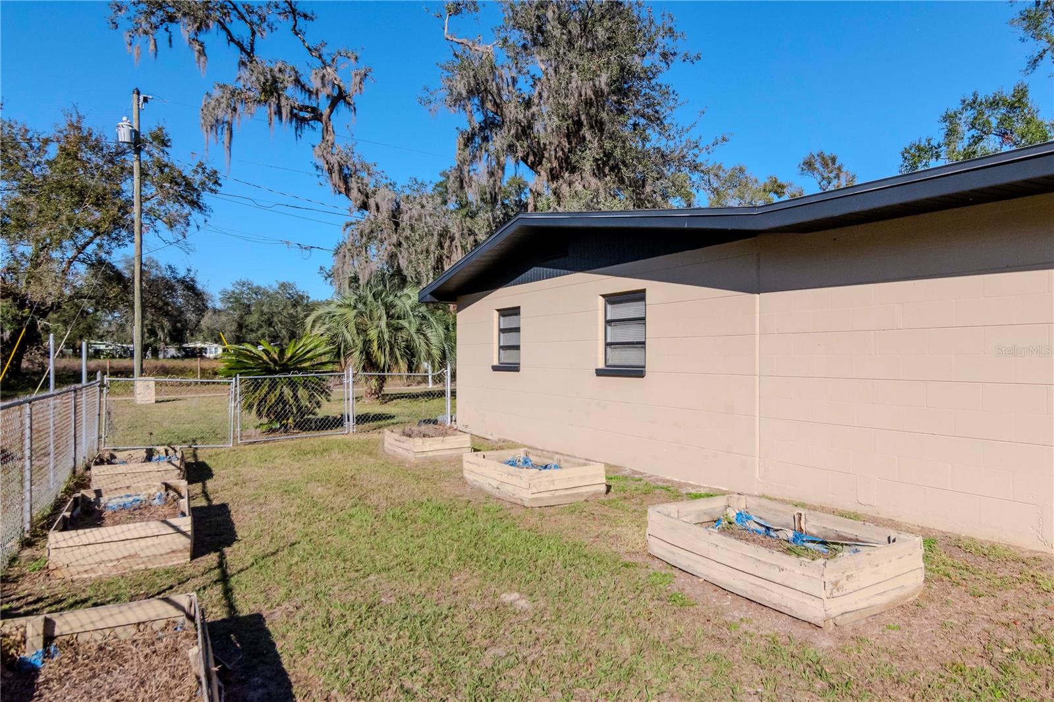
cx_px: 527
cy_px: 351
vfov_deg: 59.5
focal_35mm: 21
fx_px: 615
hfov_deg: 81.2
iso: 1000
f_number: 10
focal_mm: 14
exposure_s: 1/3200
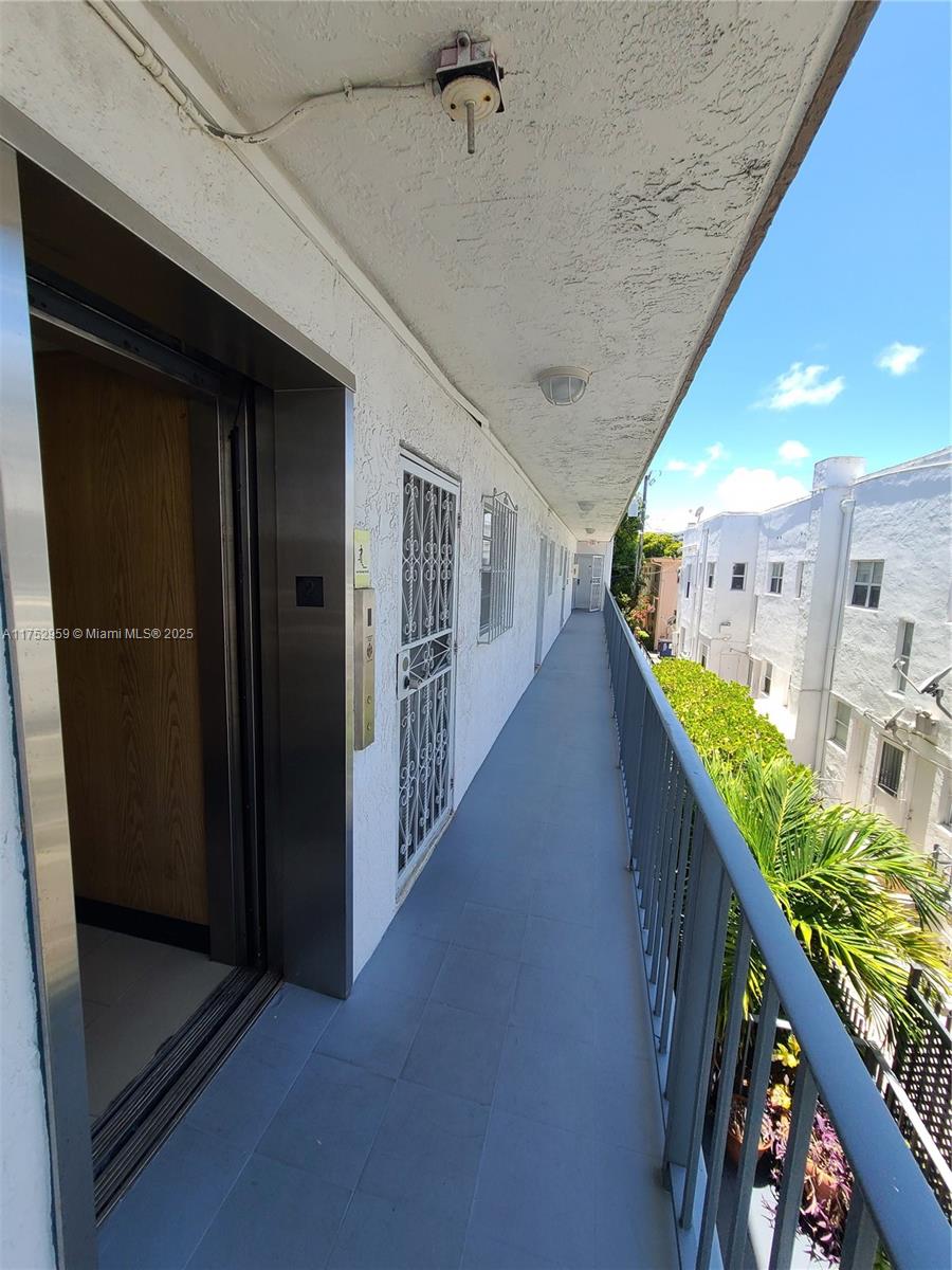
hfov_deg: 89.9
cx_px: 476
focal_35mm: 13
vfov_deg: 106.2
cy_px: 635
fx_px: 477
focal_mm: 2.2
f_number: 2.2
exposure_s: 1/604
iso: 50
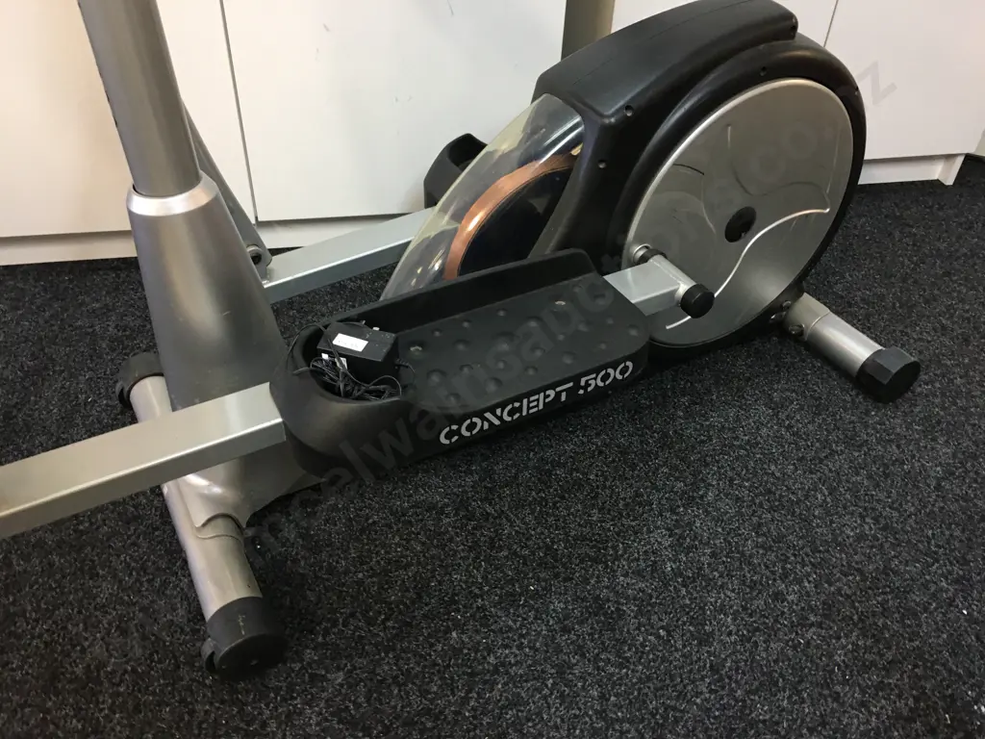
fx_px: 825
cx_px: 492
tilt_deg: -37.6
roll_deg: -3.1
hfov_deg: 61.7
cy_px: 370
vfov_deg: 48.2
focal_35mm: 29
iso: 80
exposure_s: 1/17
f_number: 2.2
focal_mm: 4.15
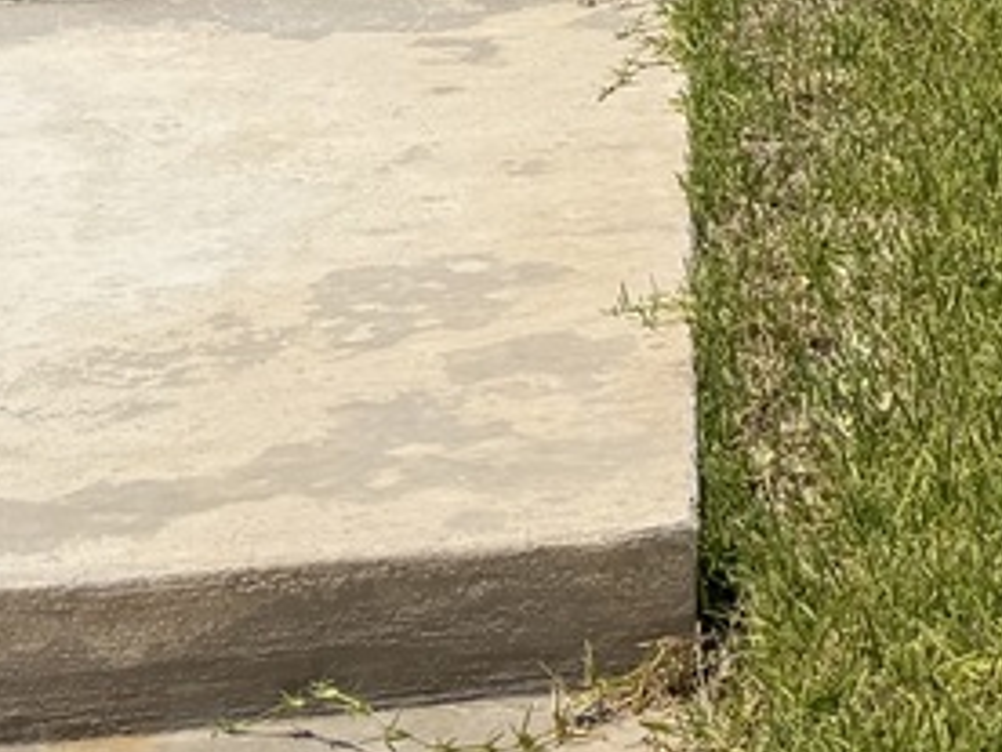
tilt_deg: +3.7
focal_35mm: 125
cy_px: -1021
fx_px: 3618
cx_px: 1492
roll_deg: +1.6
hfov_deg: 14.7
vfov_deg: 10.3
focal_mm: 6.76
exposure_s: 1/8130
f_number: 1.78
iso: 80
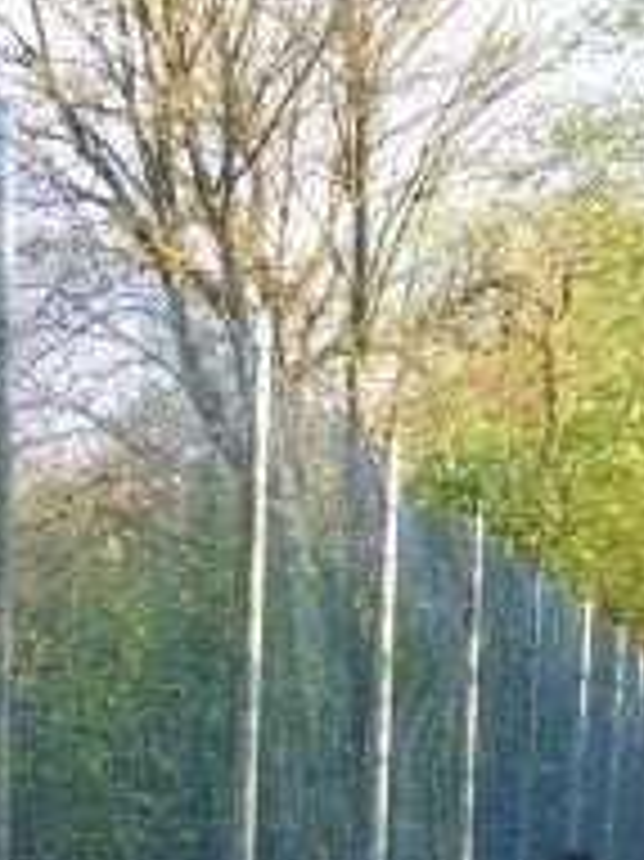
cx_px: -104
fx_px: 3278
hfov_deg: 11.0
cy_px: 1310
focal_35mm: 132
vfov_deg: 14.0
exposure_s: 1/125
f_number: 3.2
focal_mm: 7.6
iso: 100
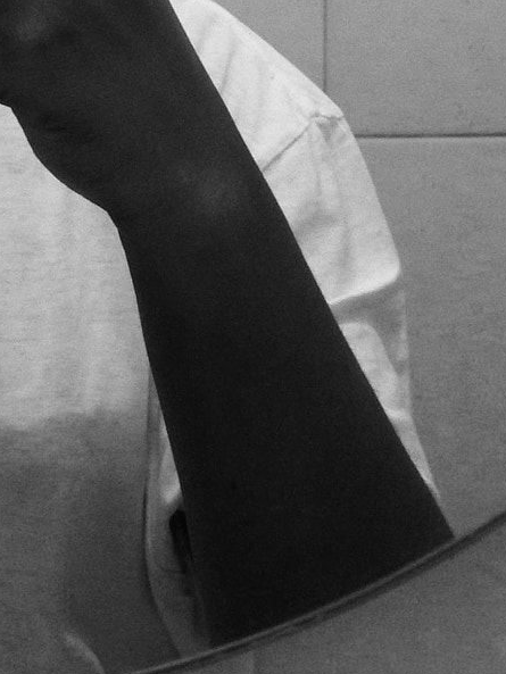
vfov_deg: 20.0
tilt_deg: -1.5
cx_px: 22
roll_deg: +0.5
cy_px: -230
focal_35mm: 89
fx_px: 1734
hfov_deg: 16.3
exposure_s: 1/20
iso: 200
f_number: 2.4
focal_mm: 4.12
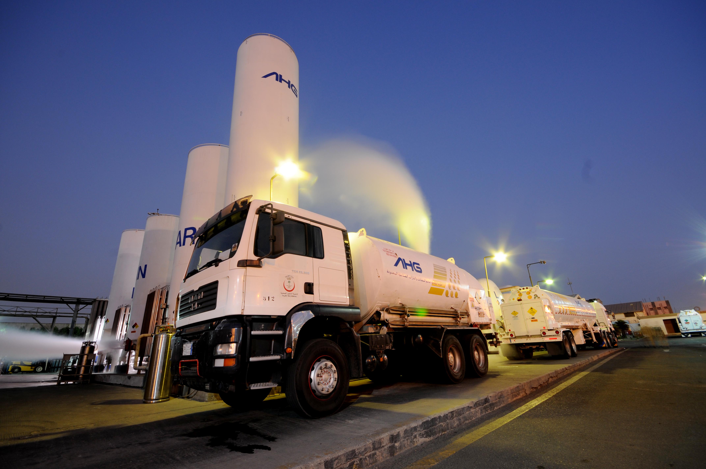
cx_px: 353
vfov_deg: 77.2
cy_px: 234
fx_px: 294
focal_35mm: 15
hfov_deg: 100.5
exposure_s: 6
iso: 200
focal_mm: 10
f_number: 10
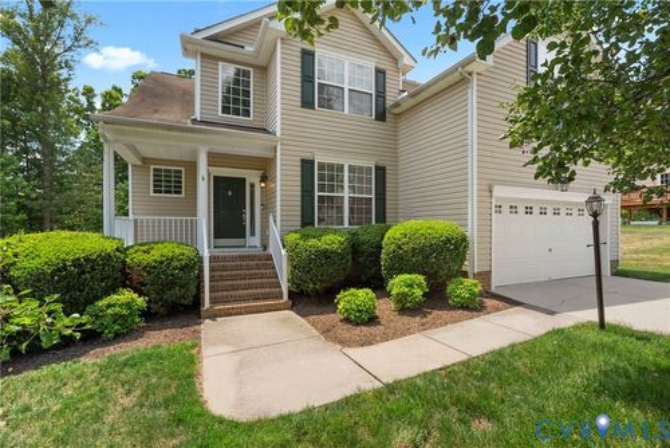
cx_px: 335
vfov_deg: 73.8
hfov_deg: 96.7
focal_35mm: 16
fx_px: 298
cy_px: 224
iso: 800
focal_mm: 16
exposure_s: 1/500
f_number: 8
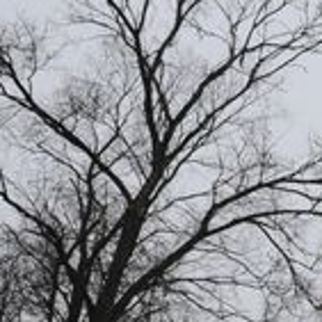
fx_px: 1063
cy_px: 406
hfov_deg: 15.2
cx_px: 560
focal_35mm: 101
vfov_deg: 16.4
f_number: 5.6
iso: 1000
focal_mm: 24
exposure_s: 1/1000
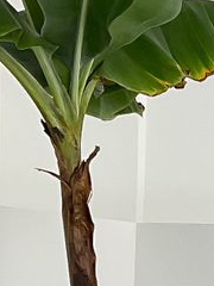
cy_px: 452
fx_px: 1591
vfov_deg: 9.9
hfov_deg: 7.1
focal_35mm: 193
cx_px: 569
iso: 16
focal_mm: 3
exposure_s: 1/290
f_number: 1.8
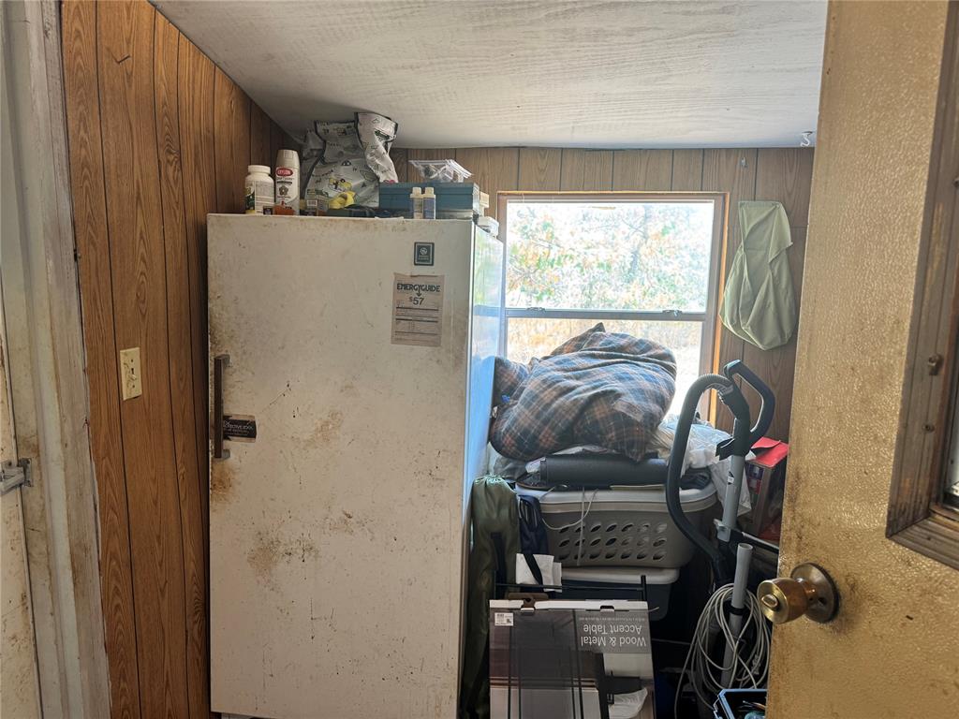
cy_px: 360
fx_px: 665
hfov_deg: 71.6
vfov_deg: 56.8
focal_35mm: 24
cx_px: 480
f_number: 1.78
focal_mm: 6.76
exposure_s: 1/60
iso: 160
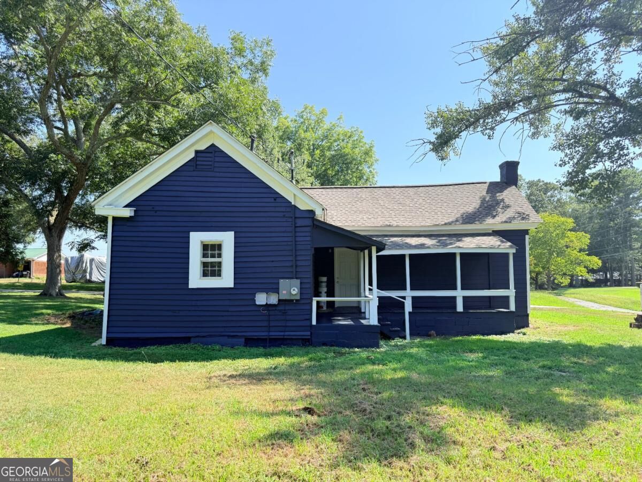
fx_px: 445
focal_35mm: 24
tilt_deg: +5.5
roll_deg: +0.9
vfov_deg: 56.8
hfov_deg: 71.6
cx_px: 321
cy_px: 241
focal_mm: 6.76
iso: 100
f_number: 1.78
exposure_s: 1/1314
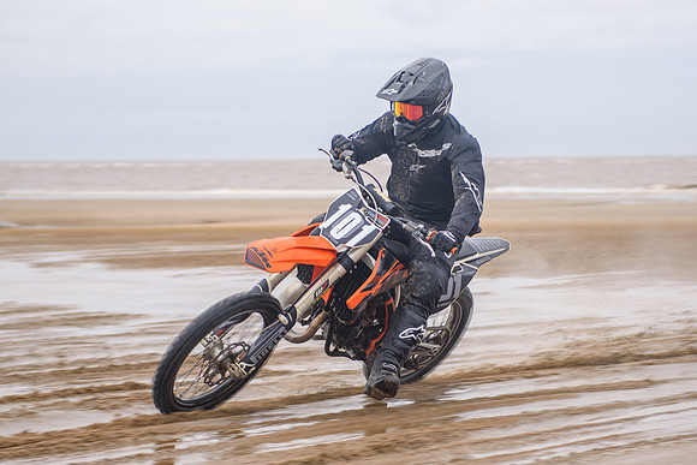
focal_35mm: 96
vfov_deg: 14.2
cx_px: 372
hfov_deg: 21.1
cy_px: 330
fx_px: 1866
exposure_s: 1/400
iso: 100
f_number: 2.8
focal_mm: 66
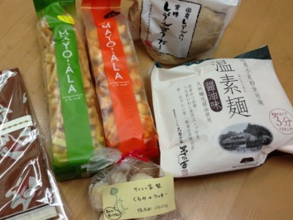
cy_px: 104
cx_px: 114
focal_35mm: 42
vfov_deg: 34.4
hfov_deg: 44.5
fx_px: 356
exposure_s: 1/60
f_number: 2.4
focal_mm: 4.13
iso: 64
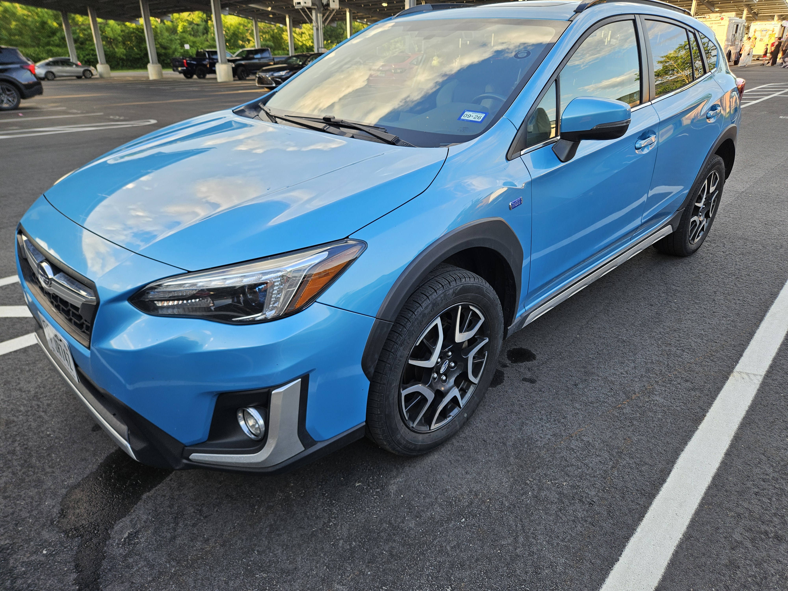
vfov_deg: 58.9
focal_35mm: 23
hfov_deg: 73.9
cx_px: 394
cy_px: 296
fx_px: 524
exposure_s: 1/122
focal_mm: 5.4
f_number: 1.8
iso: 25
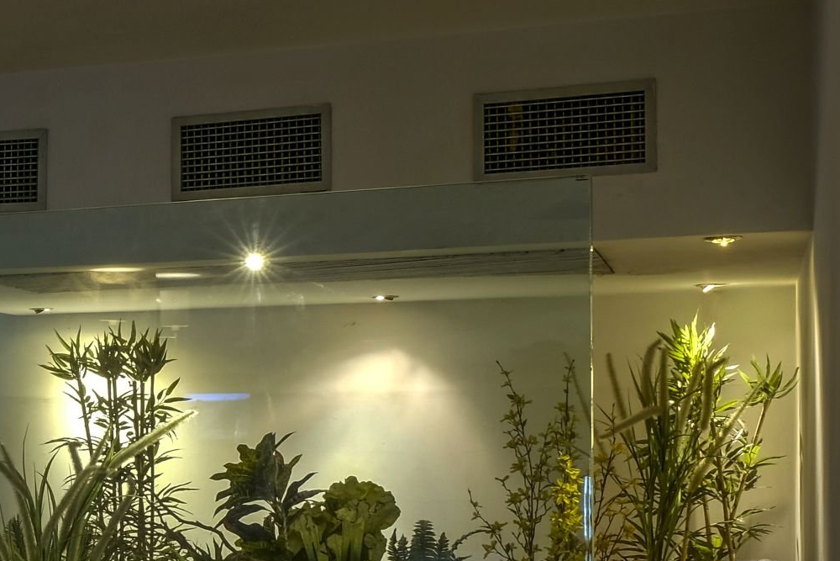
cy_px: 510
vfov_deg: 15.5
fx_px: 2030
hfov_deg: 20.9
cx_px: -302
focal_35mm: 87
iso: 200
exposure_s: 2.6
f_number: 14
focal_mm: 19.4
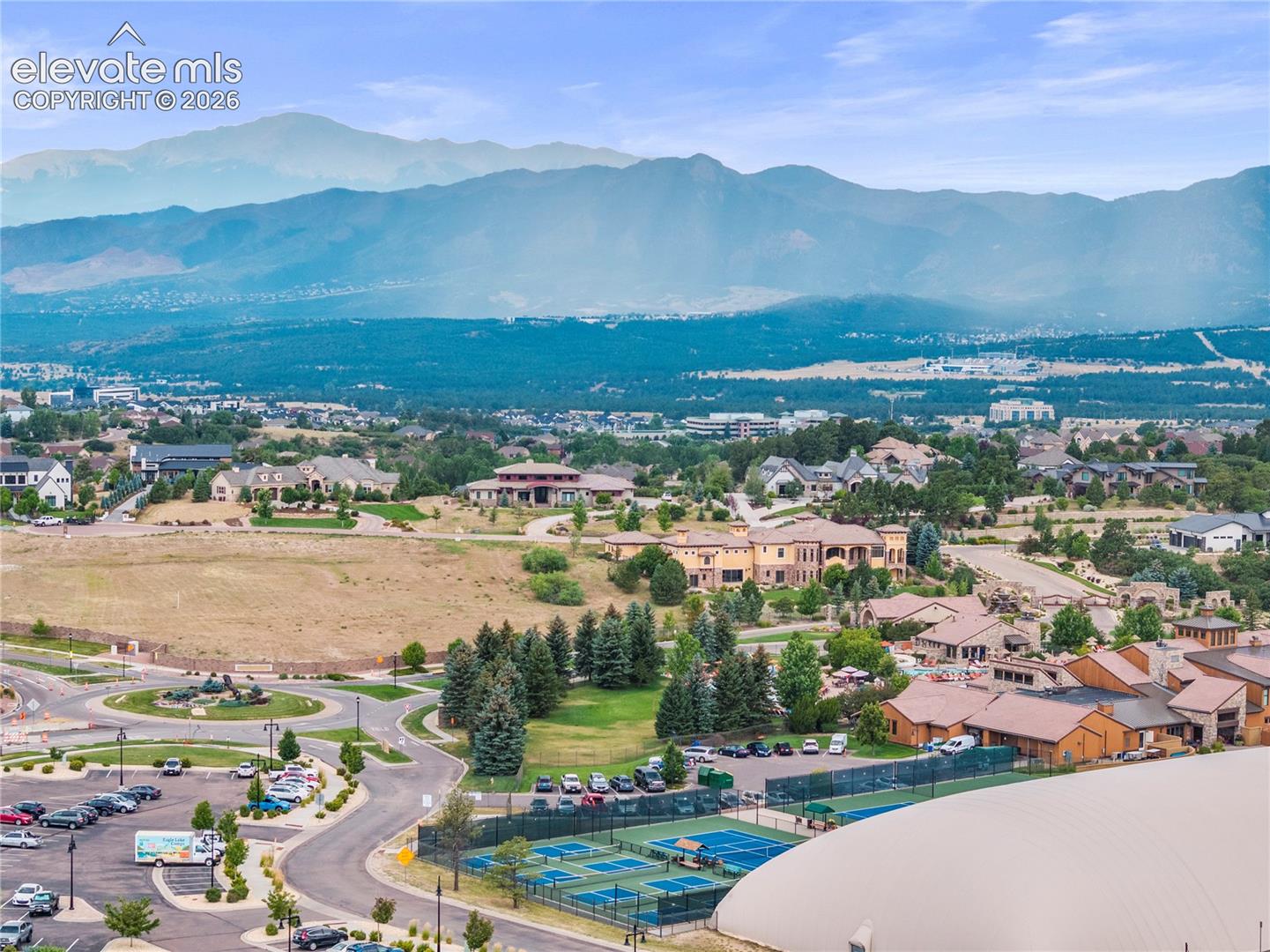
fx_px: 2568
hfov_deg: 27.8
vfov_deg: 21.0
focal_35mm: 70
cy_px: 476
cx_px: 635
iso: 280
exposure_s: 1/120
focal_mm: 19.35
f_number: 2.8
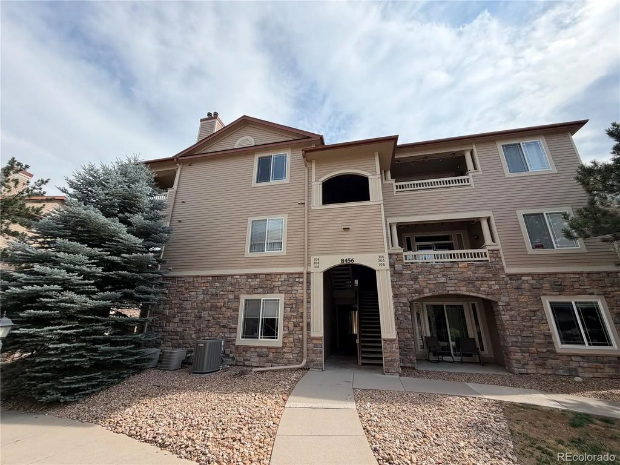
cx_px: 310
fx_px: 251
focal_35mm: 14
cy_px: 232
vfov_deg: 85.7
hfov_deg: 102.1
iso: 20
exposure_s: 1/914
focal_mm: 2.22
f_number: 2.2
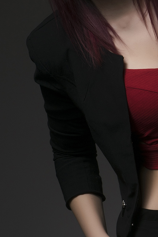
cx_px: 186
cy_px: 119
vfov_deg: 9.9
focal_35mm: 207
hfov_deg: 6.6
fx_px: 1364
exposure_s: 1/100
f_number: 16
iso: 100
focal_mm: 55
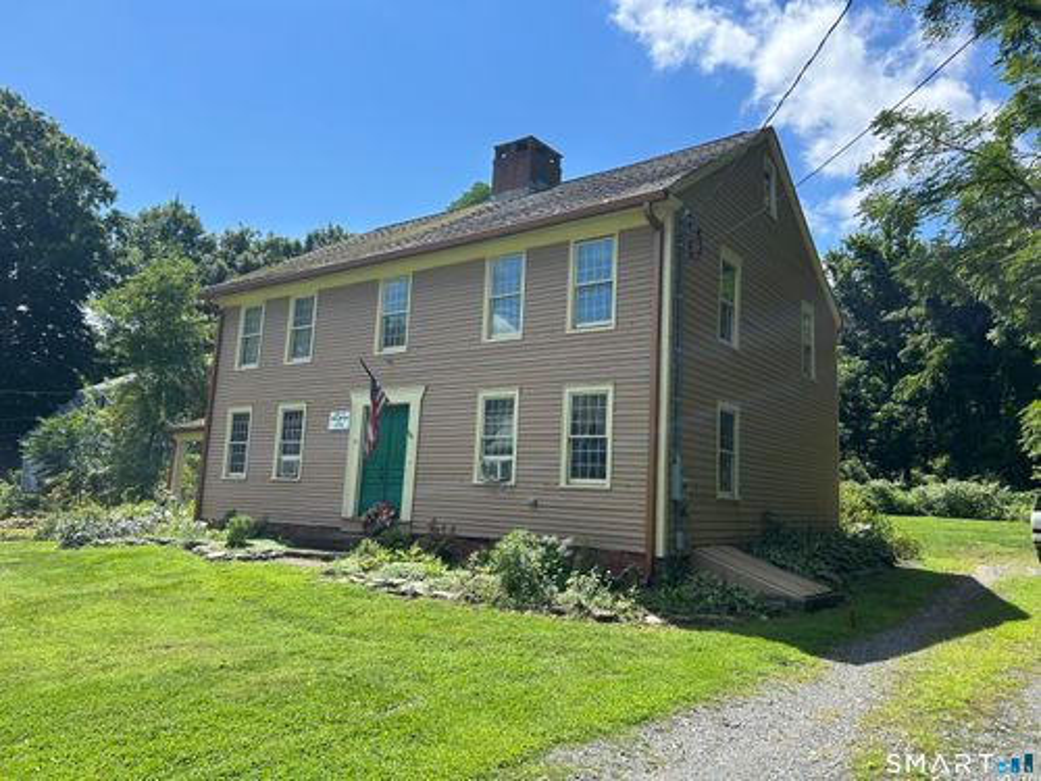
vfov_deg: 53.1
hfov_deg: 67.3
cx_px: 520
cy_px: 390
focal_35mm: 26
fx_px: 782
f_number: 1.5
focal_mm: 5.7
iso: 50
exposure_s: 1/3257
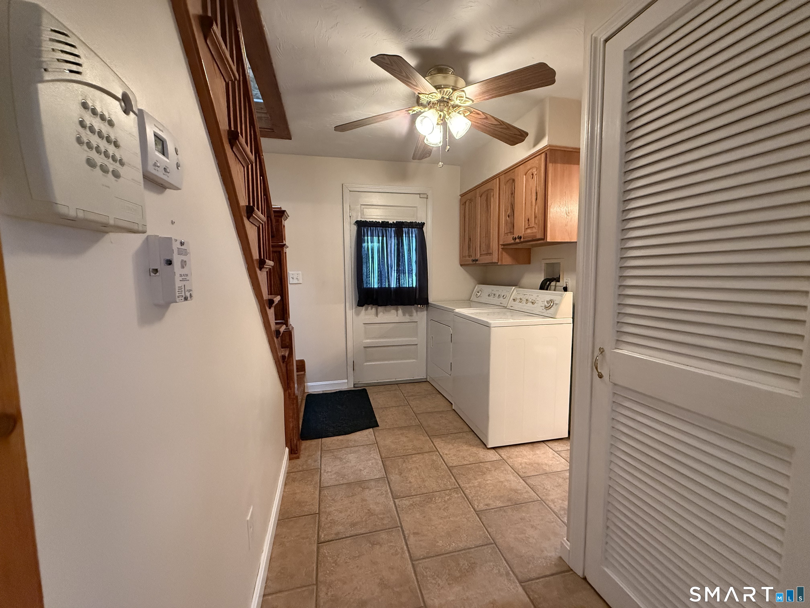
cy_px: 304
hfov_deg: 102.1
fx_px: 328
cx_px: 405
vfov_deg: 85.7
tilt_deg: -6.2
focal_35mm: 14
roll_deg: +0.4
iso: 1000
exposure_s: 1/60
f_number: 2.2
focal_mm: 2.22
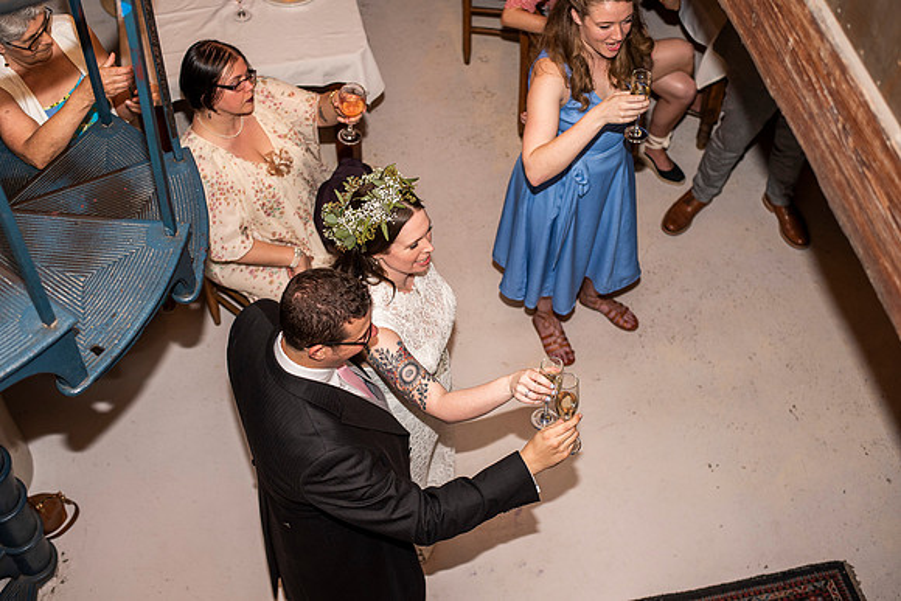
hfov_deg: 39.6
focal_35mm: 50
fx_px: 1252
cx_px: 450
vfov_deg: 27.0
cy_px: 300
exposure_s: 1/100
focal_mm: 50
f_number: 3.2
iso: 500
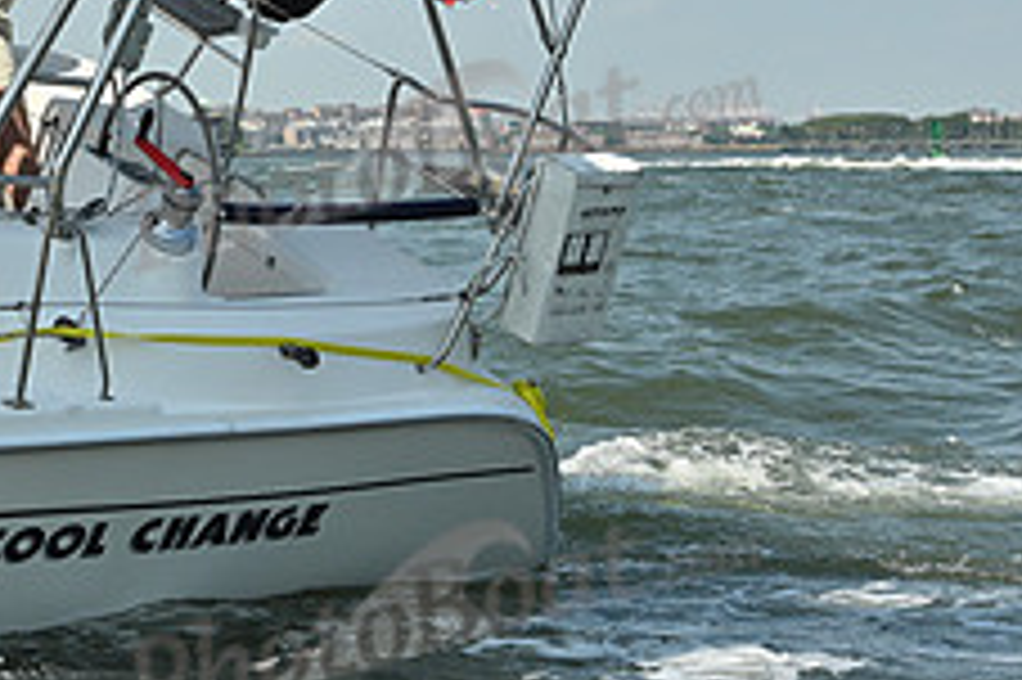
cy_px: -16
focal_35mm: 179
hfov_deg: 11.3
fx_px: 5078
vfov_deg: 7.6
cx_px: -104
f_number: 8
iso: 320
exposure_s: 1/1250
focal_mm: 70
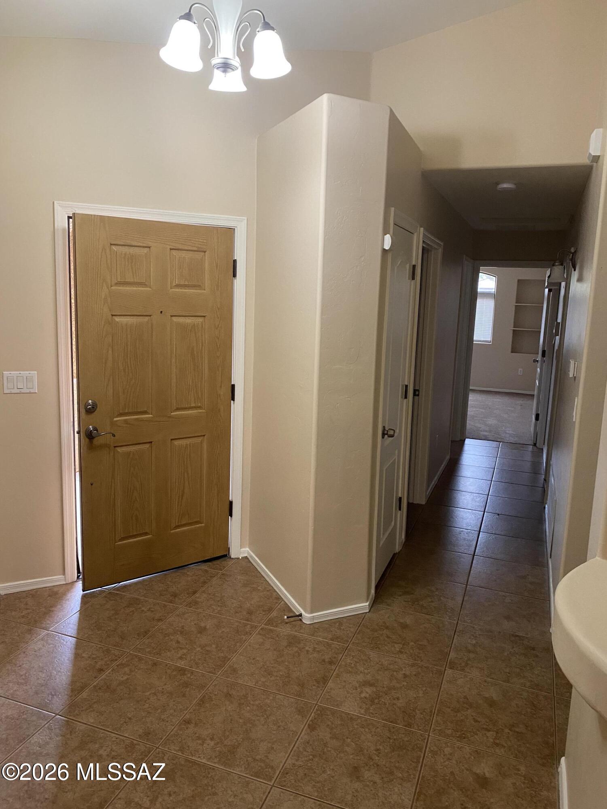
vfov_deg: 67.3
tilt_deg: -9.5
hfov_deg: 53.1
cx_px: 304
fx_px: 608
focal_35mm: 26
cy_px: 404
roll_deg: -1.6
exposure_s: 1/60
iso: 250
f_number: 1.8
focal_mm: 4.25
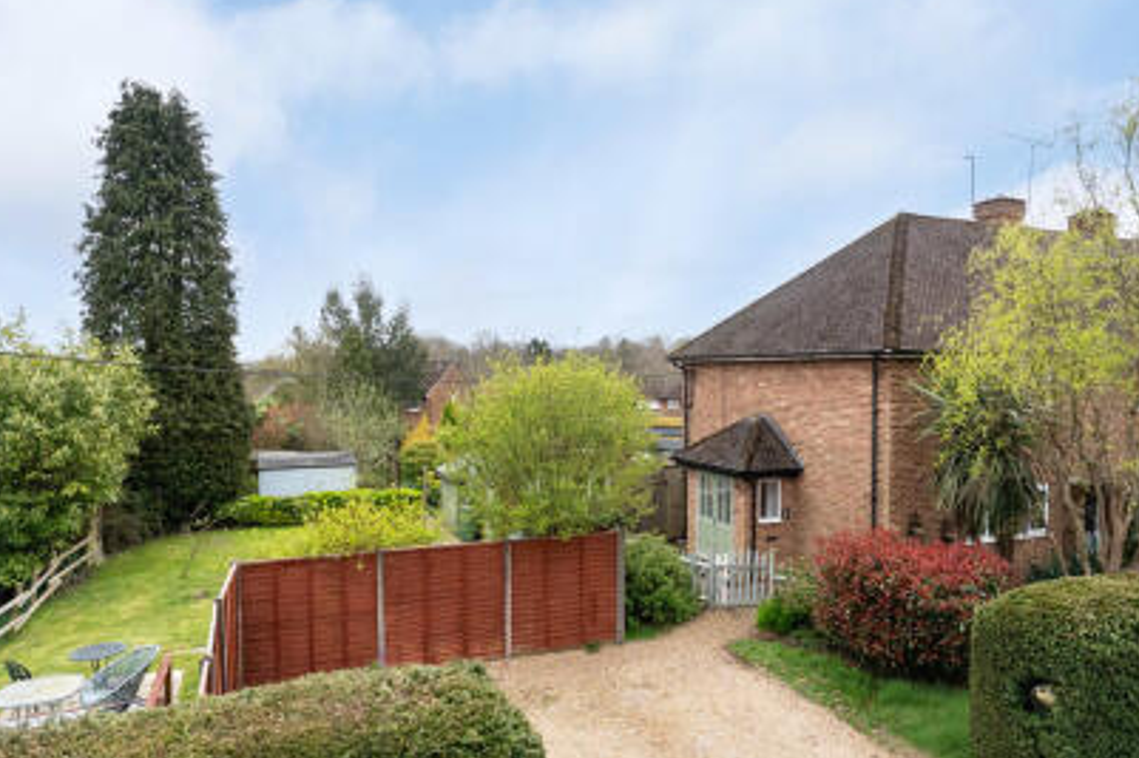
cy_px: 436
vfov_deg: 62.6
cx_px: 639
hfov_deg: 84.8
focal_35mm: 20
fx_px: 620
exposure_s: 1/1000
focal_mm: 16.5
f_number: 7.1
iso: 2000
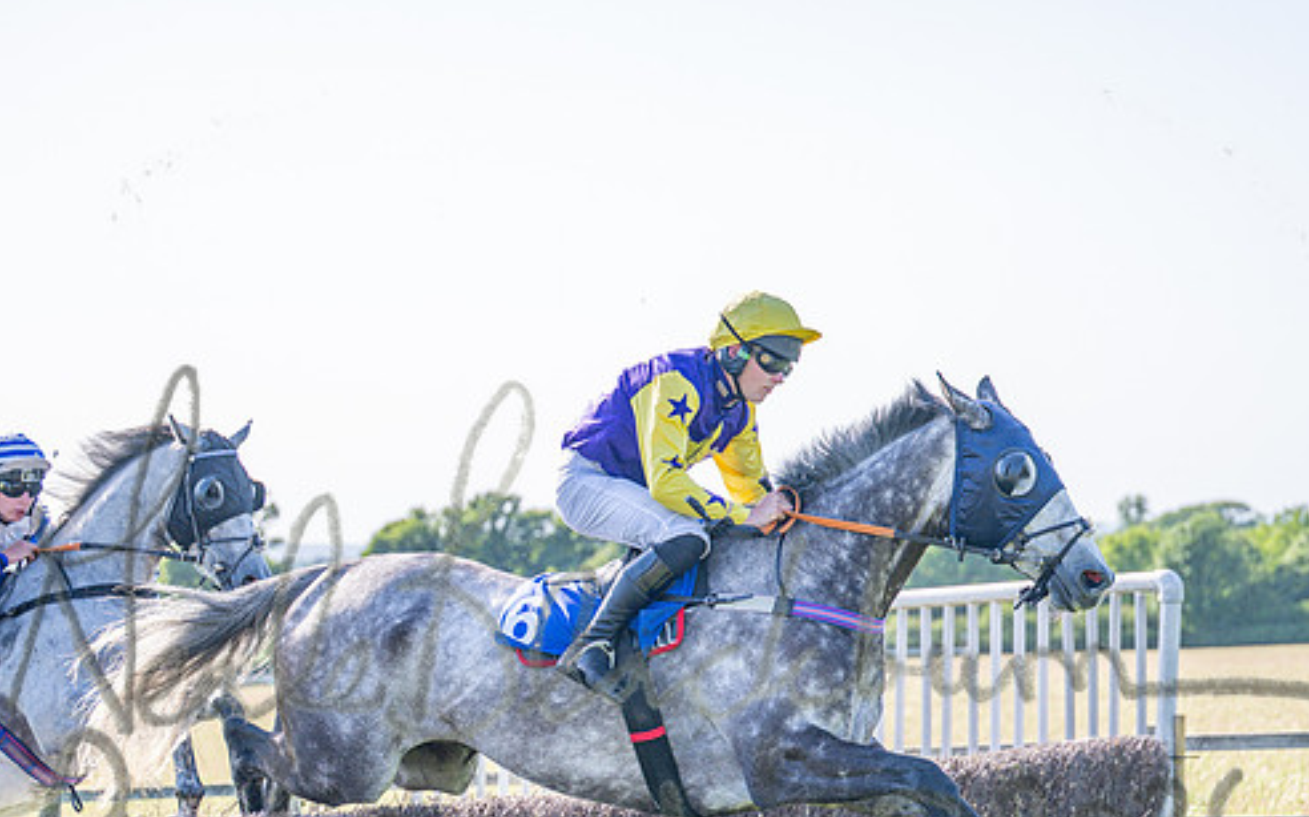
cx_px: 682
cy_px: 567
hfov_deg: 21.2
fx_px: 3495
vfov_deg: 13.3
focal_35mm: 98
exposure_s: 1/2000
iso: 200
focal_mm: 70
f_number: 2.8
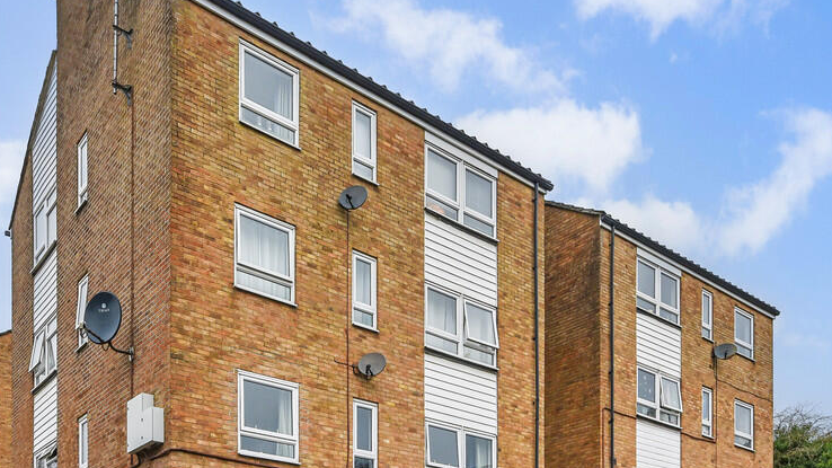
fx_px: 706
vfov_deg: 36.0
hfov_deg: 60.8
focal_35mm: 32
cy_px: 335
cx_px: 362
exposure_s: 1/250
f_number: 7.1
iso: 400
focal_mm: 22
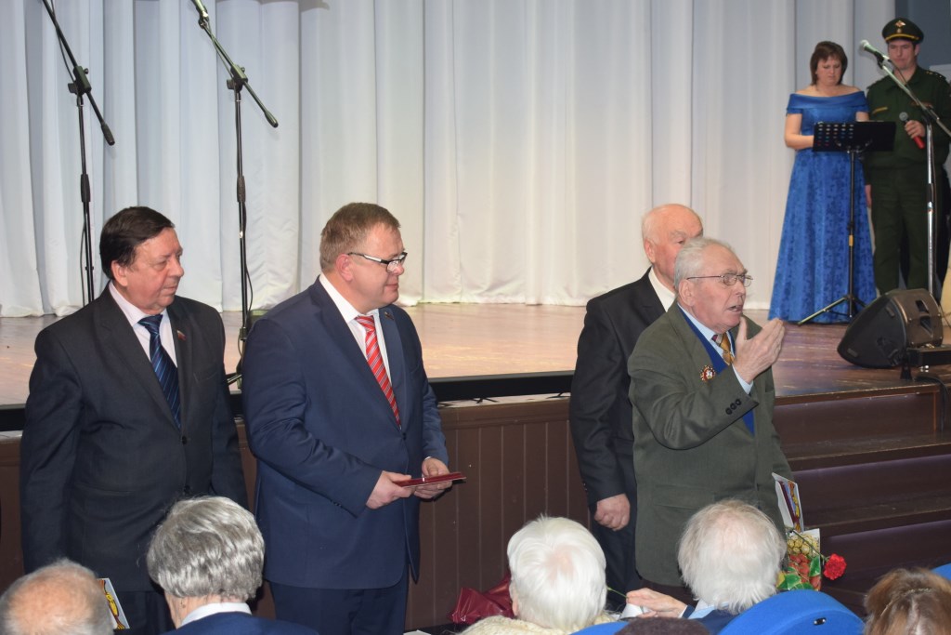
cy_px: 318
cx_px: 476
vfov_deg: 21.6
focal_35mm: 63
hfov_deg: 31.9
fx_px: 1664
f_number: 5
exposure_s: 1/60
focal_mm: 42
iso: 1000
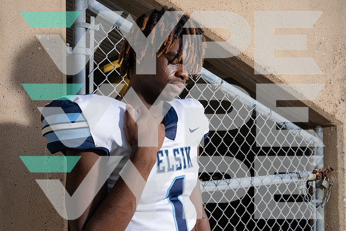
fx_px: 365
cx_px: 173
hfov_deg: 50.7
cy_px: 116
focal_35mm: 38
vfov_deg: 35.1
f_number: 8
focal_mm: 38
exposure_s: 1/250
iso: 200
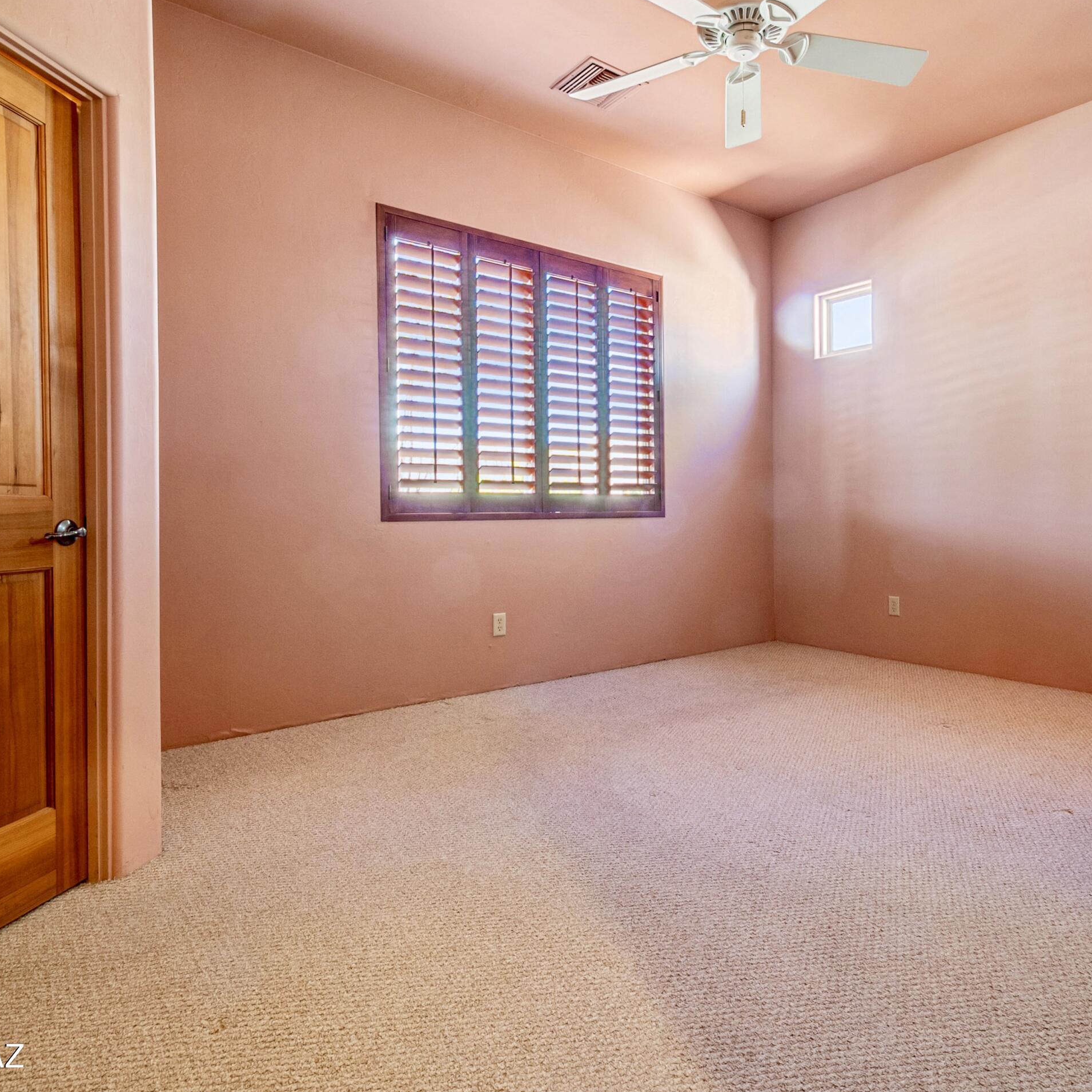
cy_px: 537
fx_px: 714
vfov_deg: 74.8
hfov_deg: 74.1
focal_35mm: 20
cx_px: 647
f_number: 10
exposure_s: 1
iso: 320
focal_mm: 10
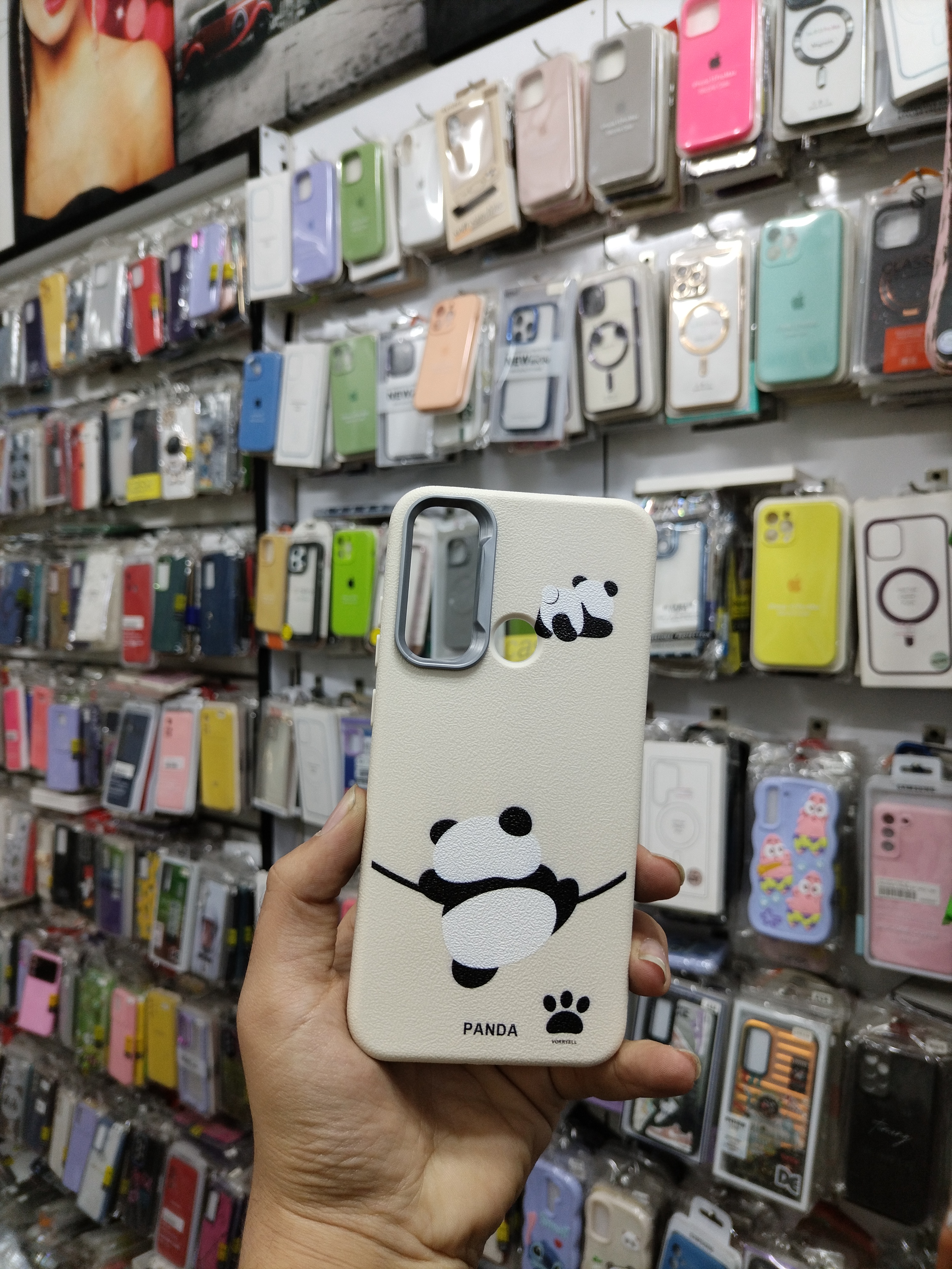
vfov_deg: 67.3
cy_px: 634
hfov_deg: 53.1
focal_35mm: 26
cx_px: 476
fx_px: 953
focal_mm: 4.7
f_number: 1.8
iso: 200
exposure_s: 1/50
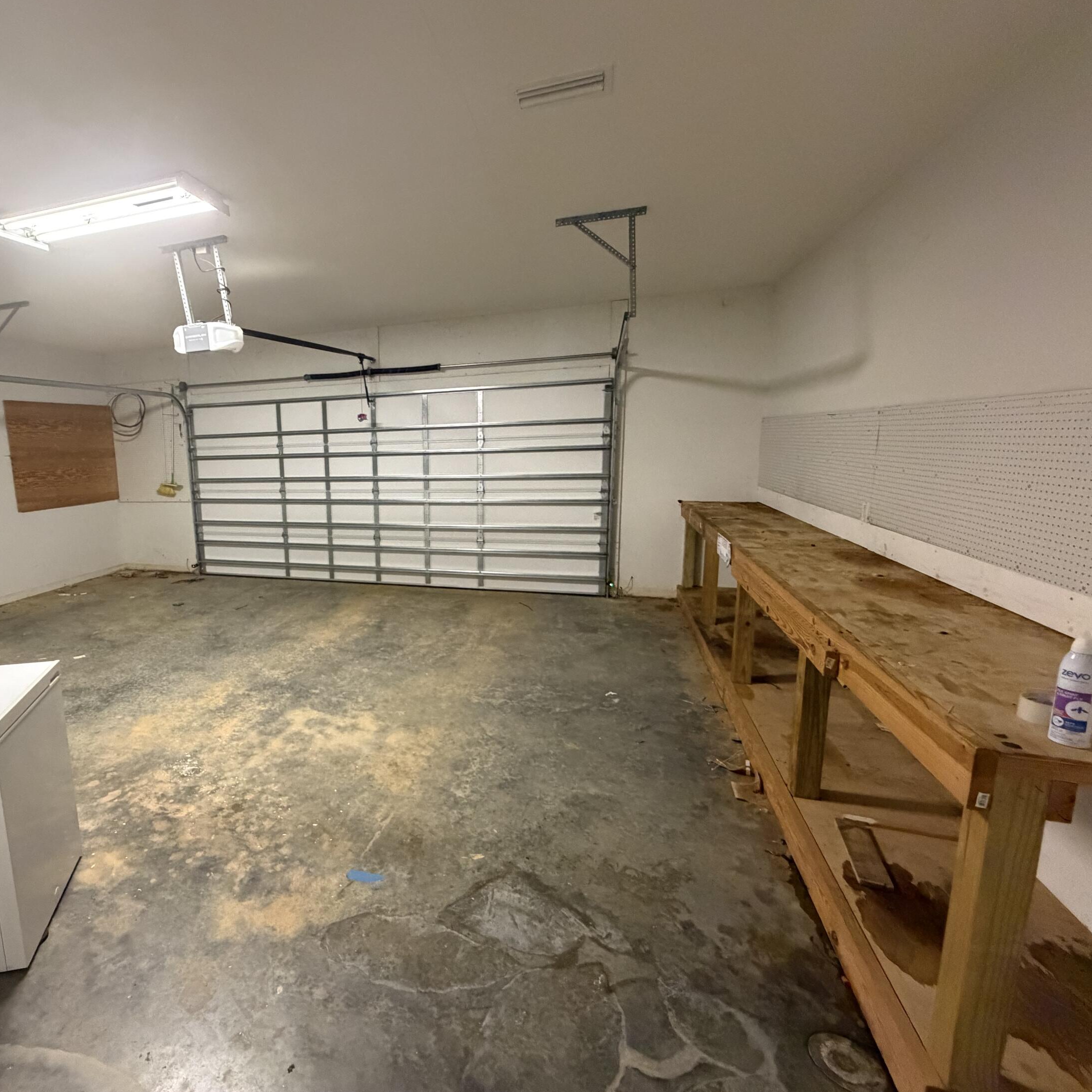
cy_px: 542
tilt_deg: -9.5
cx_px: 378
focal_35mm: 17
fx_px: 607
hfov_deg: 81.6
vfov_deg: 84.0
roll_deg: +1.5
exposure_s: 1/60
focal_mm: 2.22
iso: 800
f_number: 2.2
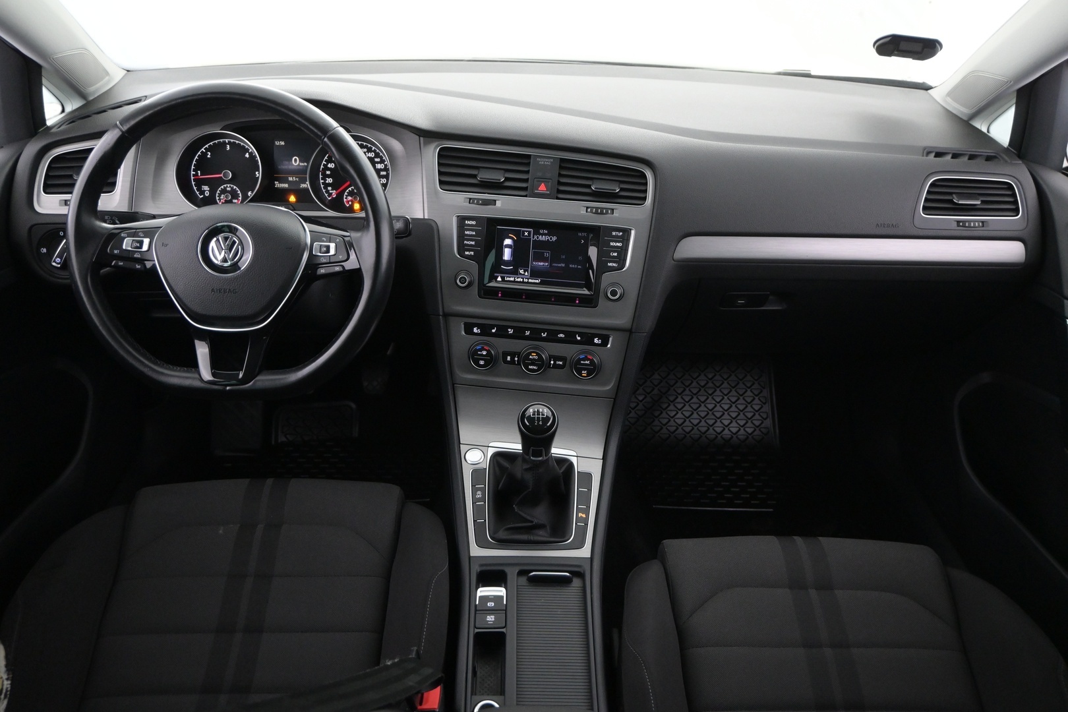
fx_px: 868
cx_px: 534
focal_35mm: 29
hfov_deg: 63.2
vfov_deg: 44.6
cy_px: 356
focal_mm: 19.5
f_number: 3.8
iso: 2500
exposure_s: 1/40
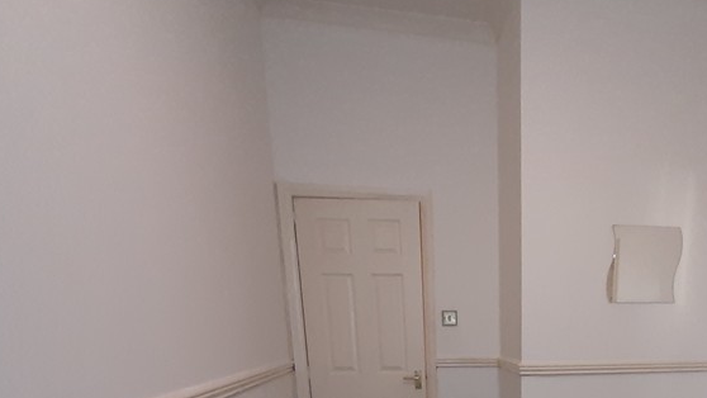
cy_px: 447
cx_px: 530
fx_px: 487
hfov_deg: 67.4
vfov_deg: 36.7
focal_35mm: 26
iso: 200
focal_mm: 1.42
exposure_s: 1/33
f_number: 2.2
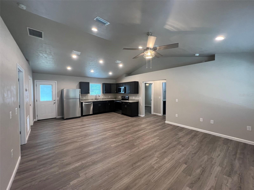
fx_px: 95
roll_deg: +0.2
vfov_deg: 89.9
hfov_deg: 106.2
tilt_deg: -1.3
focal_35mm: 13
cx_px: 127
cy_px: 95
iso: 250
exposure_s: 1/120
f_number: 1.8
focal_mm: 1.57
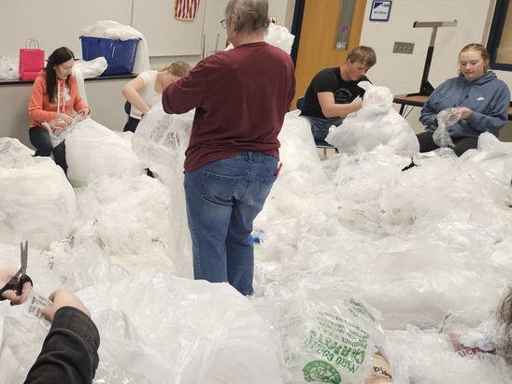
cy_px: 194
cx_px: 45
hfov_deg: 40.3
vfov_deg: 33.6
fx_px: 636
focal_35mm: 43
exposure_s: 1/120
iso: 400
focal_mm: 5.4
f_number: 1.8
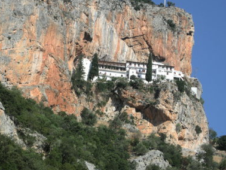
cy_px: 91
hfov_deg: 12.3
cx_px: 107
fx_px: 1045
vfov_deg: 9.3
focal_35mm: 160
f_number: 5.8
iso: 64
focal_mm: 26.3
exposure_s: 1/263
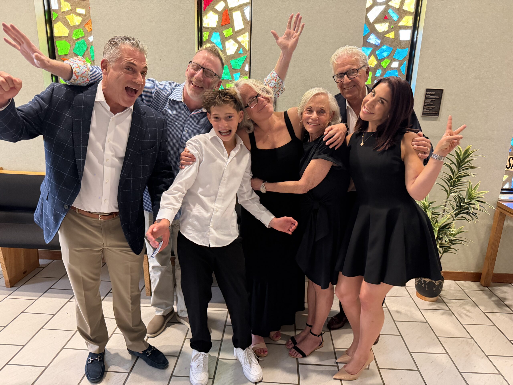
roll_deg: -1.3
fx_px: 356
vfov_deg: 56.8
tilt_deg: -16.1
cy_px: 192
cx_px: 256
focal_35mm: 24
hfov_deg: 71.6
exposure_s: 1/60
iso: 800
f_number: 1.78
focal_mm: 6.76
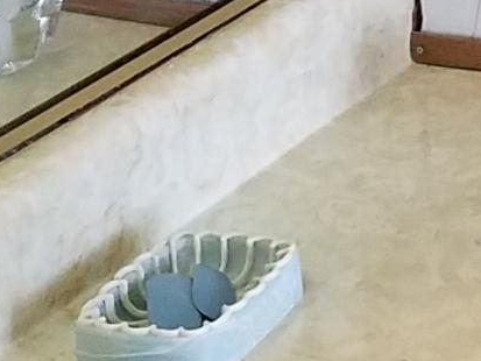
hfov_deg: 10.0
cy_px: -413
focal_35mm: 189
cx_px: 819
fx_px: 2627
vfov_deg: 7.5
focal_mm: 4.2
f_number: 1.7
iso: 160
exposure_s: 1/40
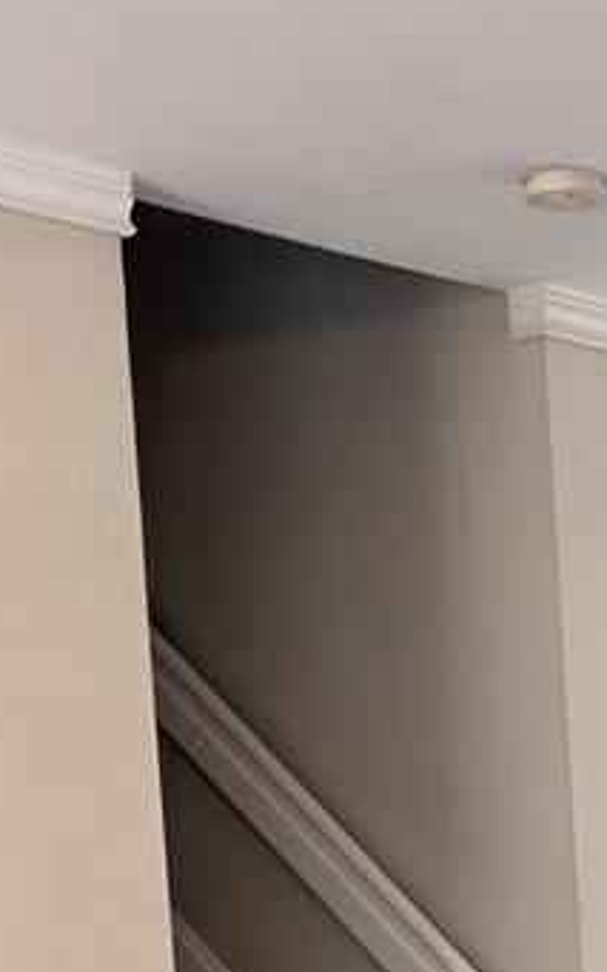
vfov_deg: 19.9
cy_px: 1220
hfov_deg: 12.9
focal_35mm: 97
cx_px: 875
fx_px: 2569
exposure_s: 1/60
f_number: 1.6
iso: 64
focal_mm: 5.96
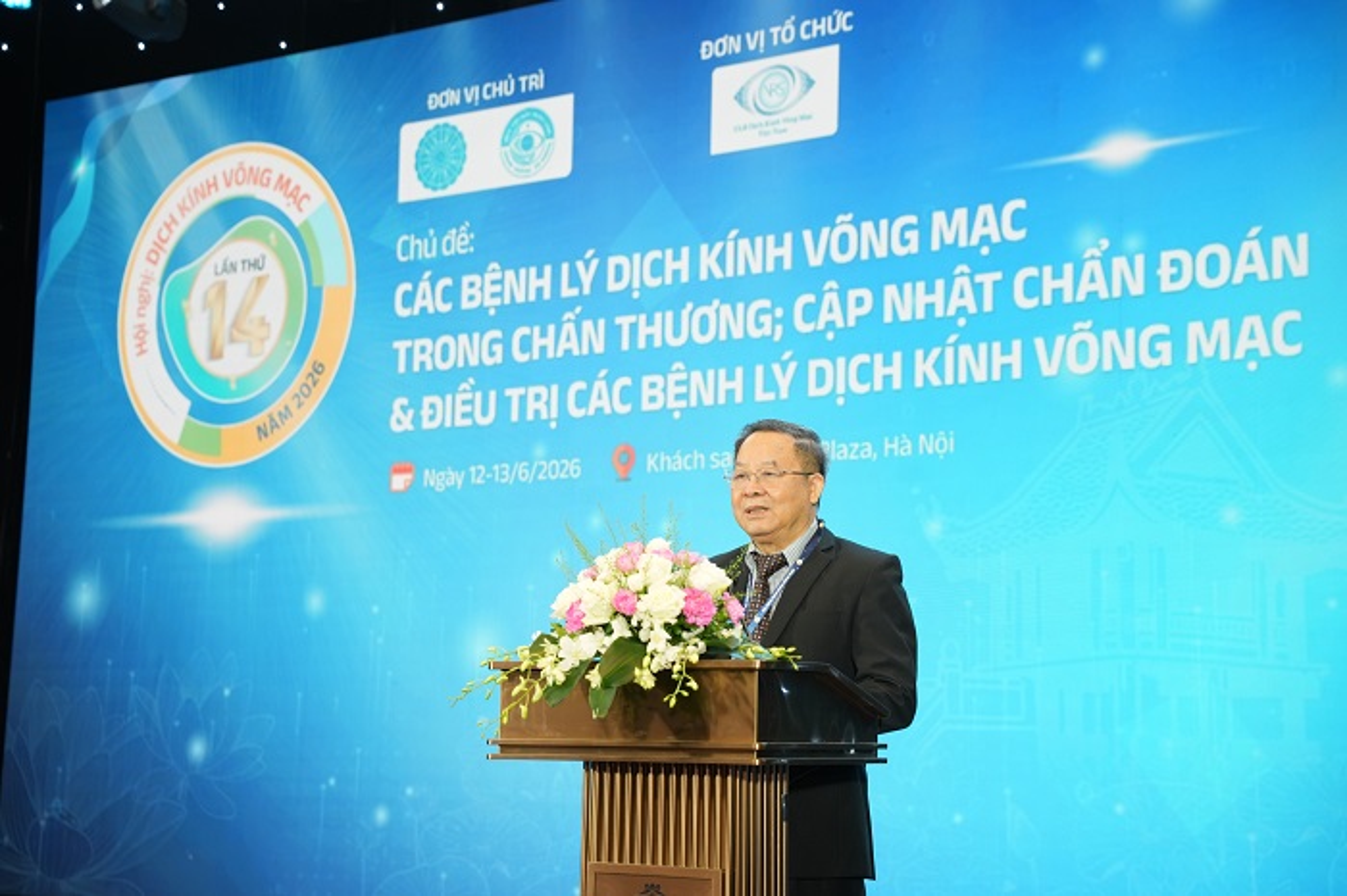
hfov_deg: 32.8
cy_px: 448
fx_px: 2285
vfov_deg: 22.2
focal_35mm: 61
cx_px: 674
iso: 800
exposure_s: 1/250
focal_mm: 61.1
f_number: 4
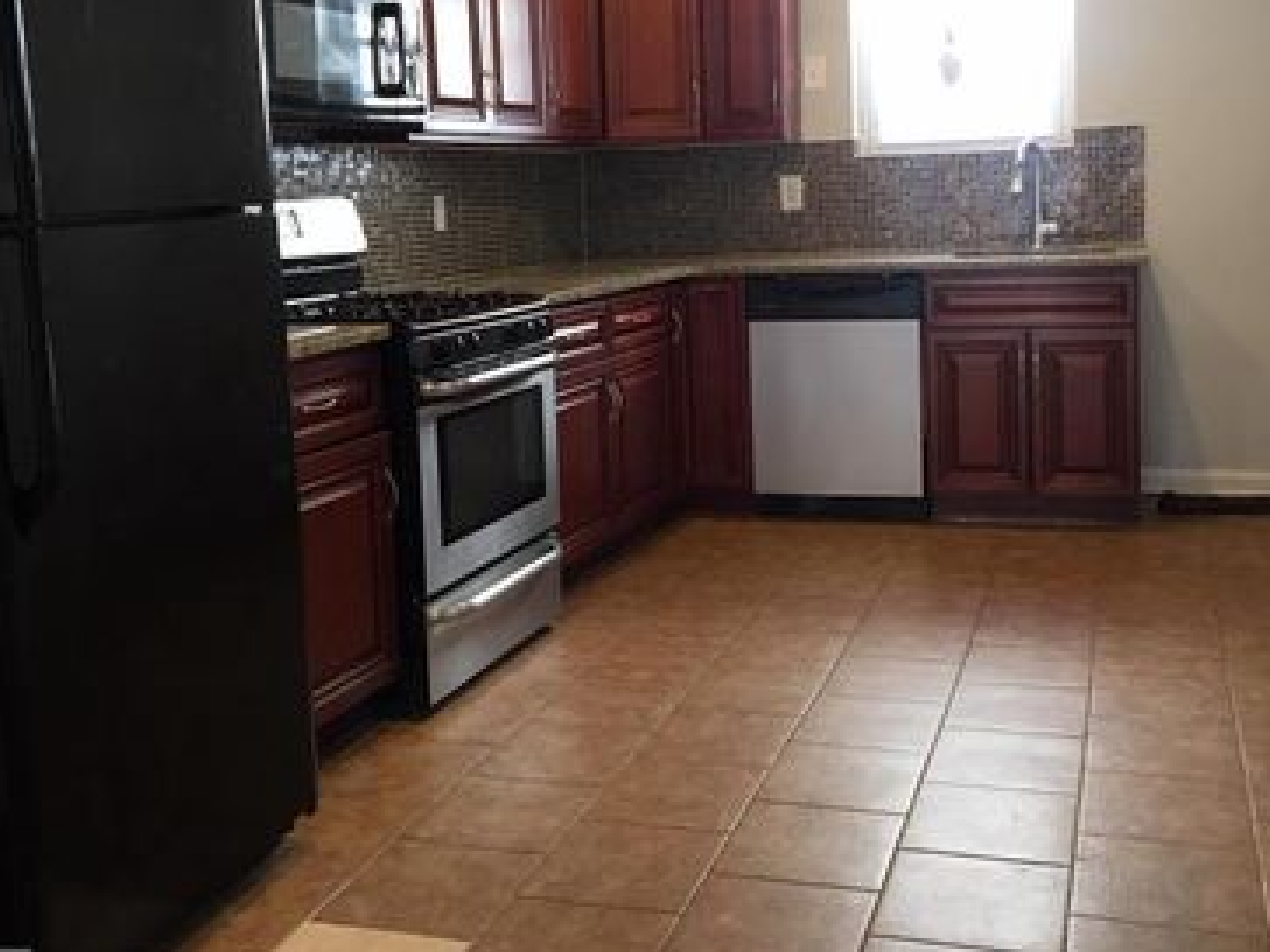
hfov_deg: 46.8
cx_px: 693
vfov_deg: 35.8
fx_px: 1467
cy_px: 362
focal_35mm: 40
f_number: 2.2
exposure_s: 1/30
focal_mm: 4.15
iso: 100
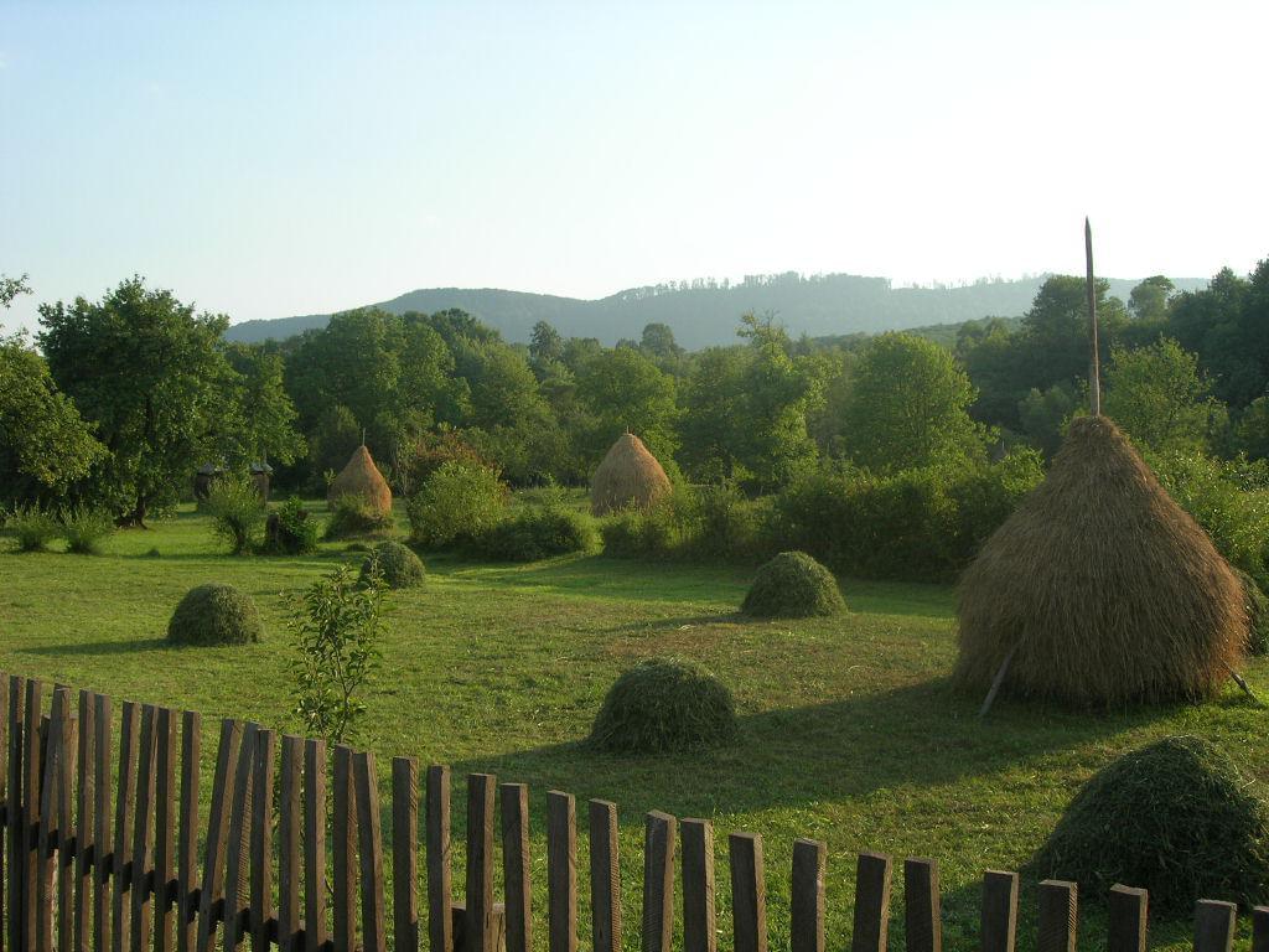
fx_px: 1393
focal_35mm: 38
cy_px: 476
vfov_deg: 37.7
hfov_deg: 49.0
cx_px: 634
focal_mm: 7.8
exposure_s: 1/286
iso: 64
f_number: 4.8
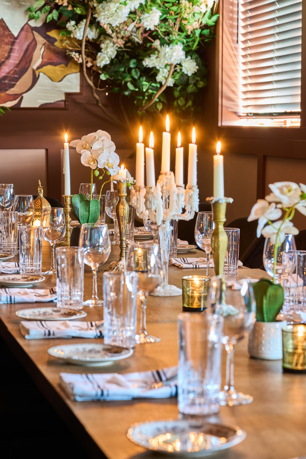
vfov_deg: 22.6
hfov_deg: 15.2
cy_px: 230
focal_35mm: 90
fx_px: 1147
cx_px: 153
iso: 160
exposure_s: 2
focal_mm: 90
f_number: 7.1
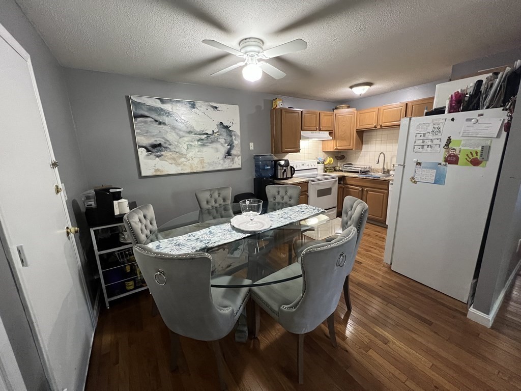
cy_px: 196
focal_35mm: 13
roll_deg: +2.0
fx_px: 196
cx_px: 260
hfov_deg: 106.2
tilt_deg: -12.7
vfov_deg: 89.9
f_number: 1.8
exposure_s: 1/60
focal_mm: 1.57
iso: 640
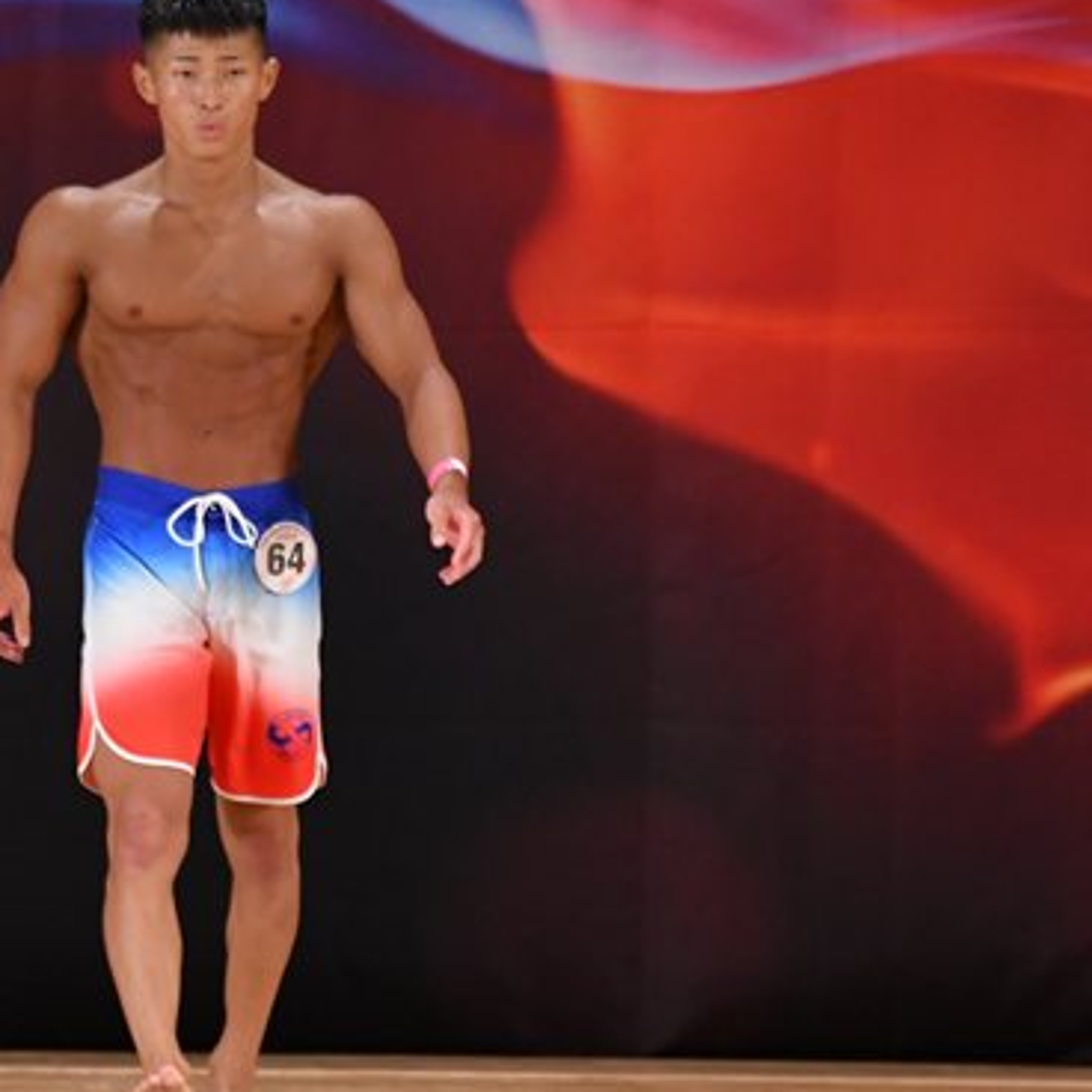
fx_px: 16275
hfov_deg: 3.8
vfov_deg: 3.8
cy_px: 555
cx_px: 153
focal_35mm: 456
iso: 3200
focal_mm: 170
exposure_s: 1/400
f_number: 5.6
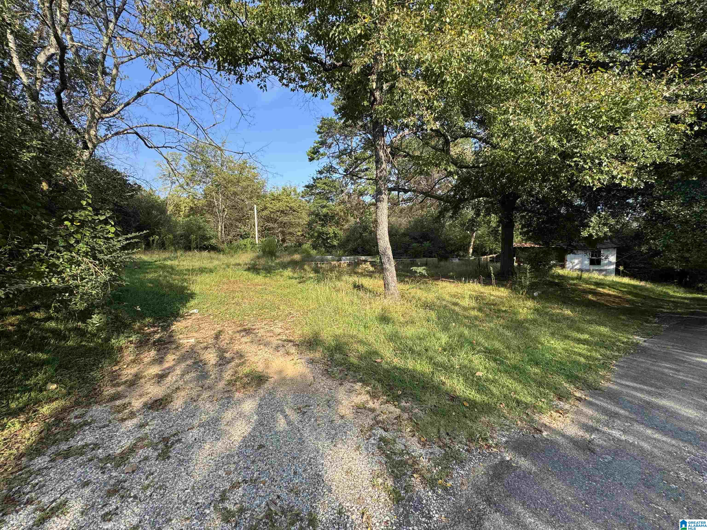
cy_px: 265
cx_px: 354
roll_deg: -0.9
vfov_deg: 85.7
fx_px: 286
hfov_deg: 102.1
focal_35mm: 14
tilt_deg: -4.7
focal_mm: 2.22
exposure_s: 1/573
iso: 50
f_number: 2.2
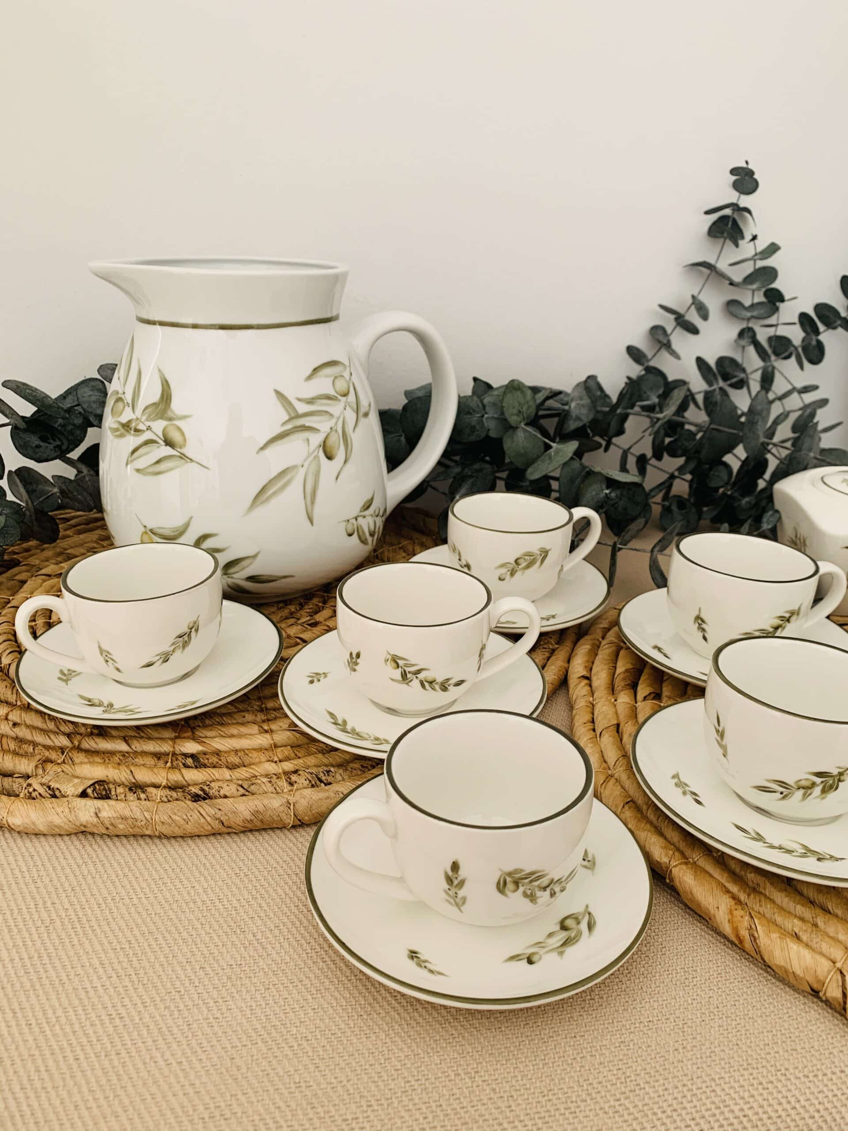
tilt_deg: -21.9
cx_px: 424
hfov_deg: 53.1
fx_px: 849
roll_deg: -1.7
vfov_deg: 67.3
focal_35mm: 26
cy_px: 566
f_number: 1.8
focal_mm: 4.25
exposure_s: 1/121
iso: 50
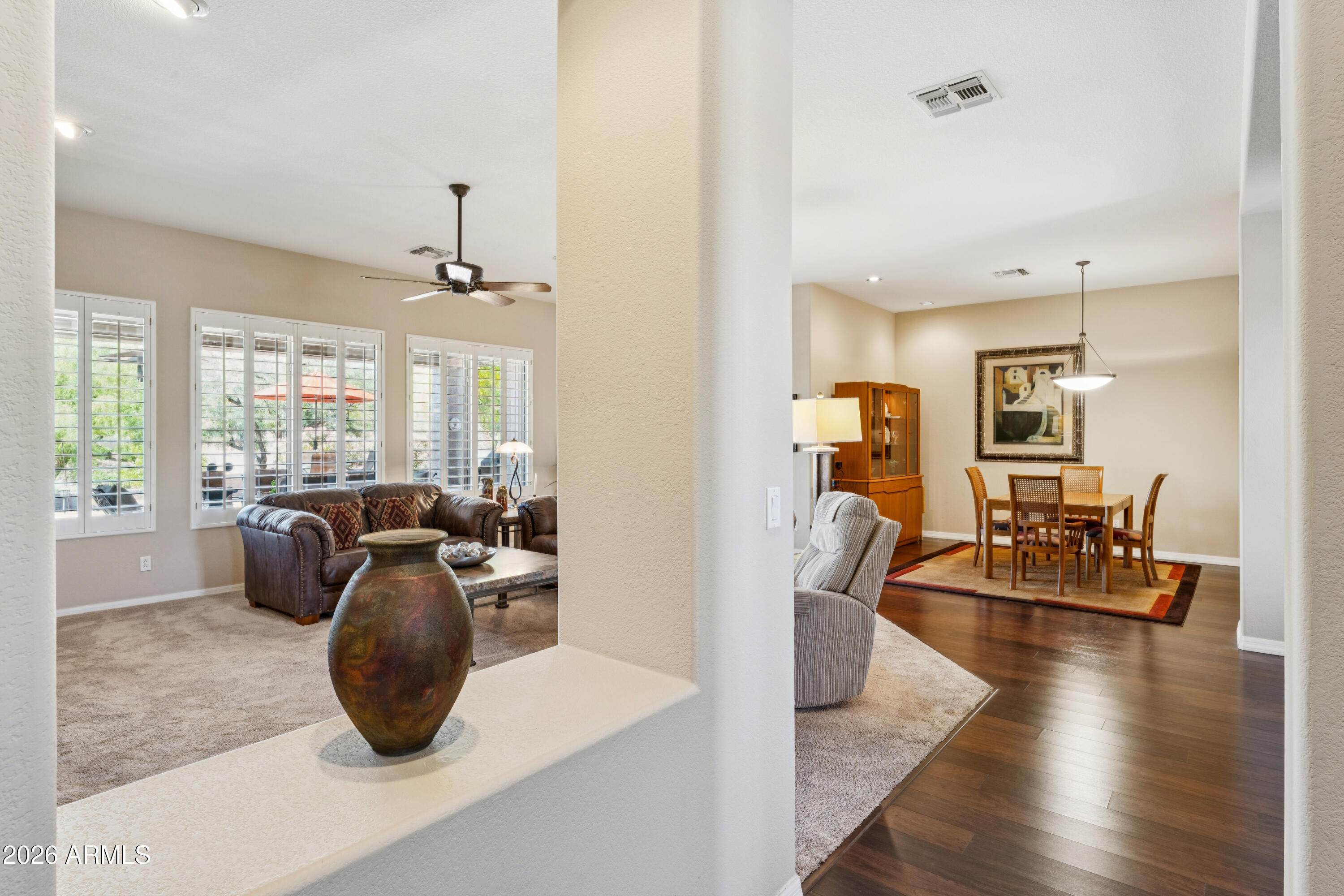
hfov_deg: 89.1
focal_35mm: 18
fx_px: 683
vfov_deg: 66.5
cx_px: 672
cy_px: 448
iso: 400
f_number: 13
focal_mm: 18.3
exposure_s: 1/3.33
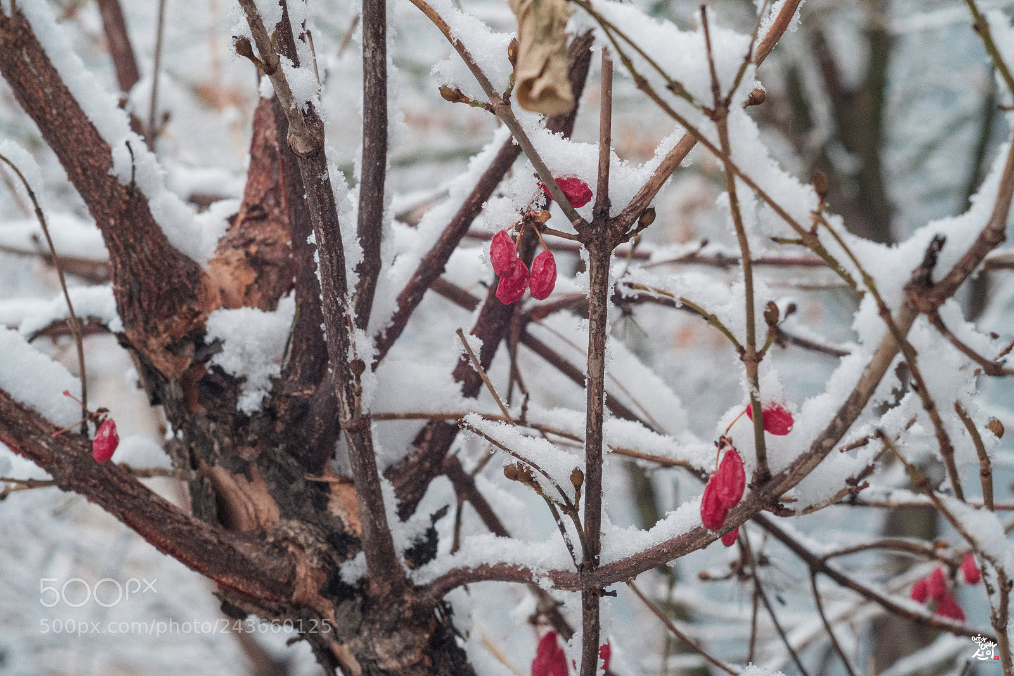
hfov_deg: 50.7
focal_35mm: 38
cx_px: 507
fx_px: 1070
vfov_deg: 35.0
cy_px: 338
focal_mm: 25
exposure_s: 1/125
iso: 4000
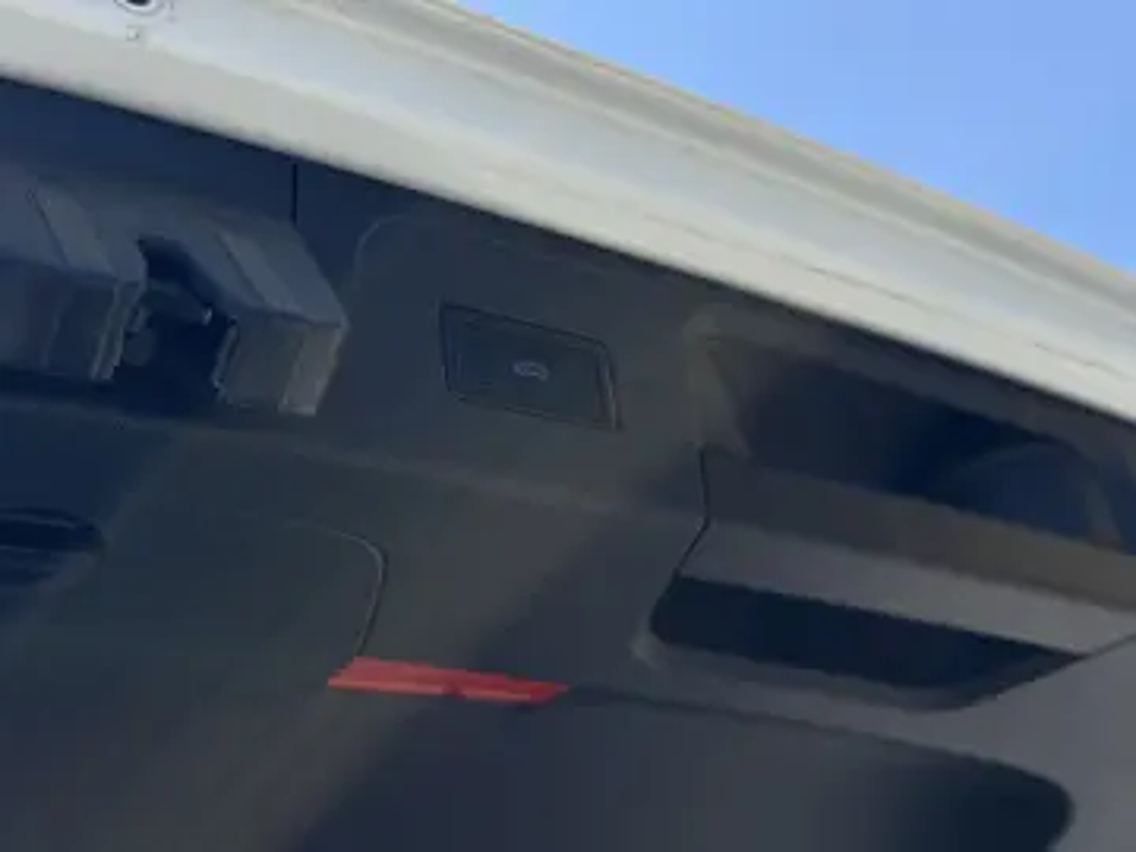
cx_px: 568
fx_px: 1575
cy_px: 426
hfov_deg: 39.7
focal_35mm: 48
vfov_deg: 30.3
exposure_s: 1/2667
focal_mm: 6.76
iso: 80
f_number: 1.78
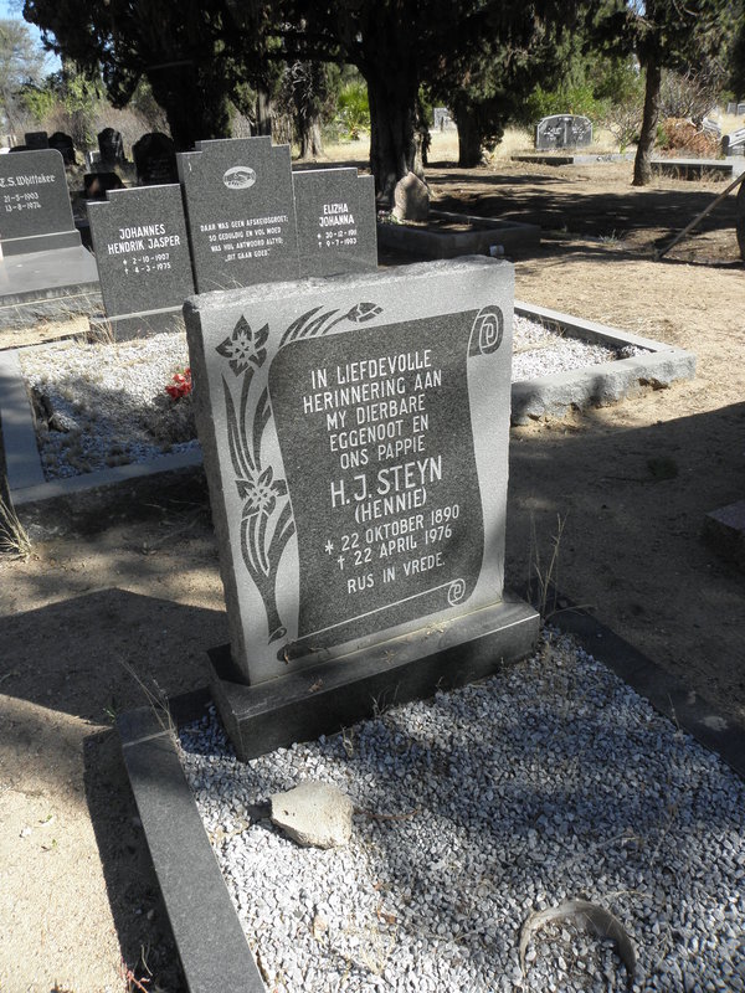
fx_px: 746
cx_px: 372
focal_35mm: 26
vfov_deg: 67.3
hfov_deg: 53.1
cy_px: 496
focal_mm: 4.6
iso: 64
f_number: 5.6
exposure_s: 1/160
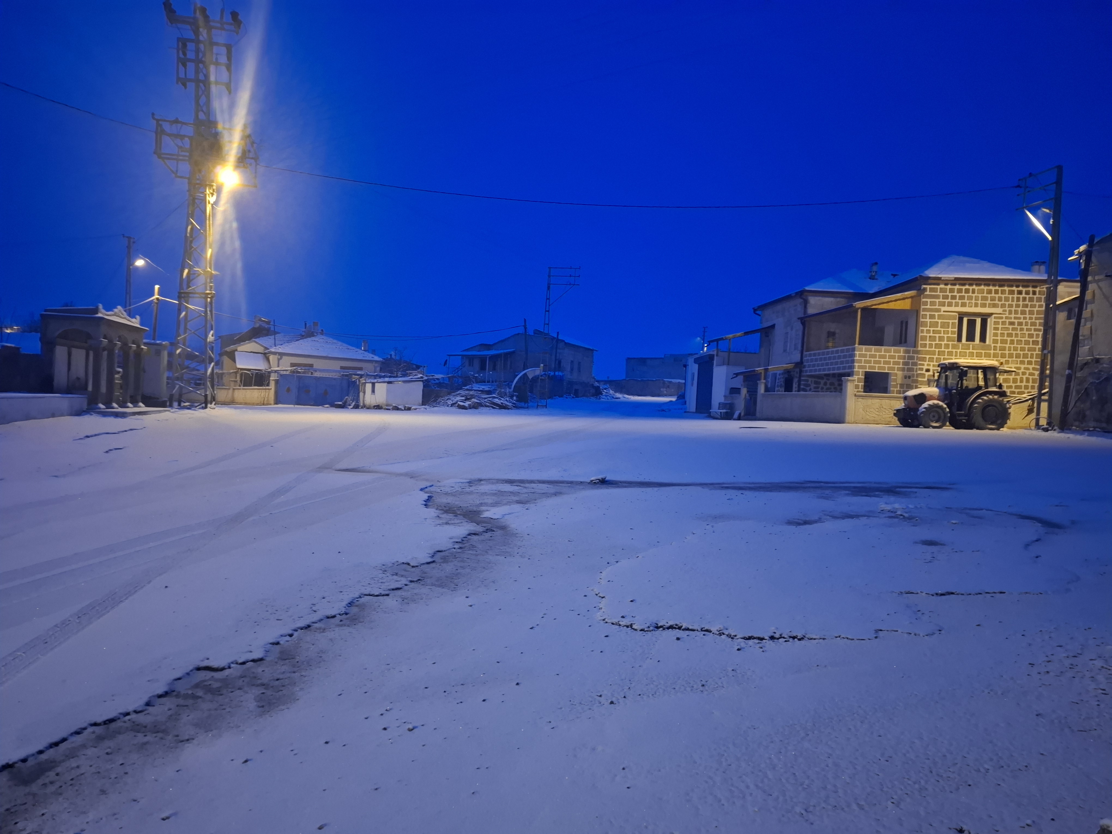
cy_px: 417
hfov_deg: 73.9
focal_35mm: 23
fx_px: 739
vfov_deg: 58.9
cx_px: 556
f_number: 1.8
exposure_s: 1/20
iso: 1000
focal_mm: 5.54
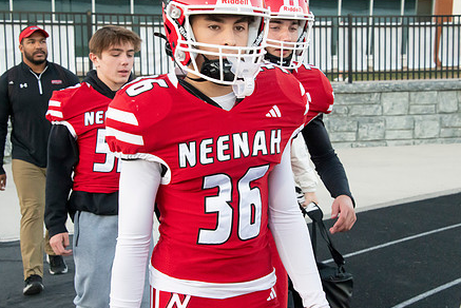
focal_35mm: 77
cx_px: 244
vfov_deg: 17.7
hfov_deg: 26.3
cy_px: 140
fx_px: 987
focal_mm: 58
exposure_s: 1/500
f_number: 9
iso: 8000
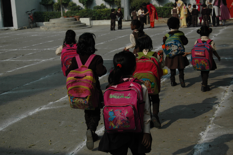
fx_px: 436
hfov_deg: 29.9
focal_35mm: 68
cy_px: 78
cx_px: 116
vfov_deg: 20.1
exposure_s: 1/2000
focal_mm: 45
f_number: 5.6
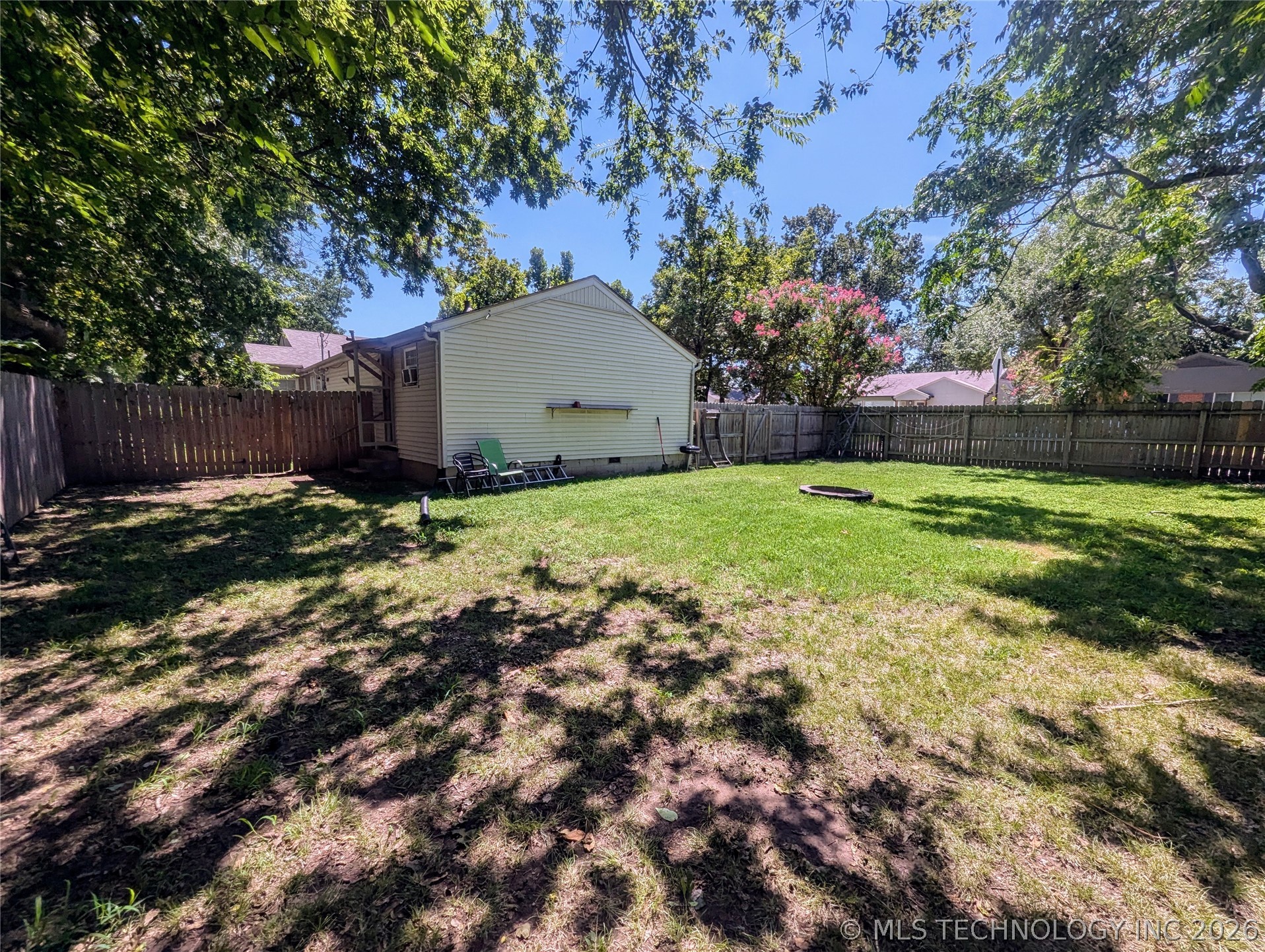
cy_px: 476
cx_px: 632
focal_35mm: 13
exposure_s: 1/1140
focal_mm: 1.95
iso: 47
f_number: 2.2
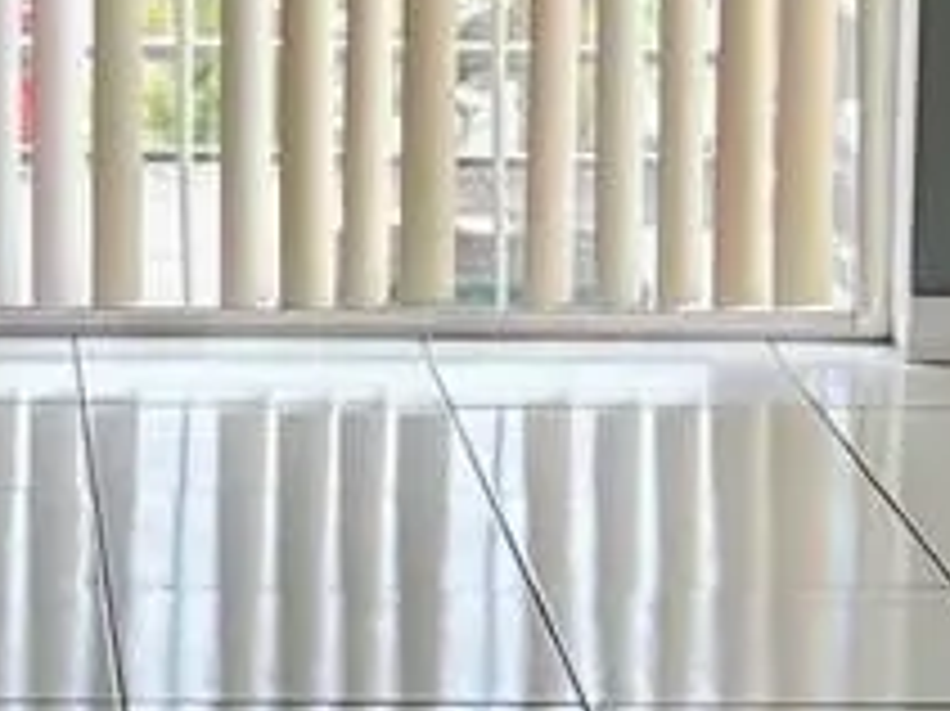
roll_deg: -0.2
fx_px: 5403
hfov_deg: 10.0
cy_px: -243
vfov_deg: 7.4
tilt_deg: -6.1
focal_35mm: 197
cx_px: 149
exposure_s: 1/121
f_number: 1.5
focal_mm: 5.7
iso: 32
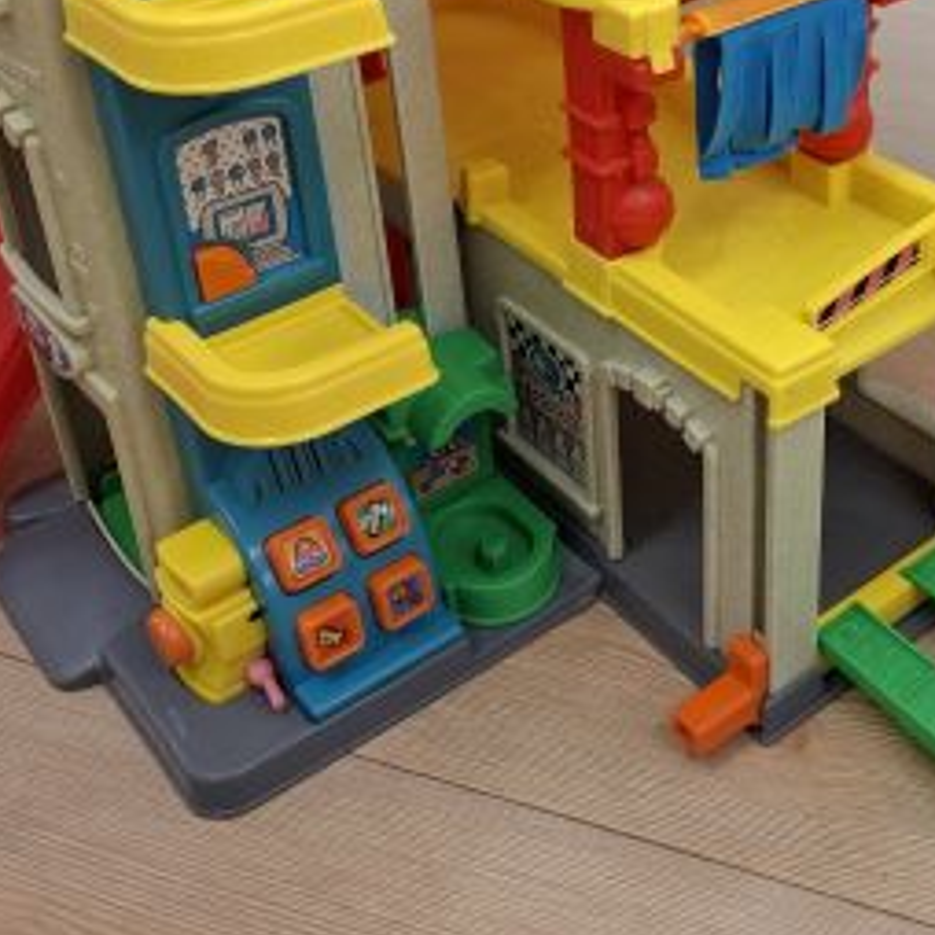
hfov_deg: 34.4
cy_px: 129
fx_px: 1467
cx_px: 725
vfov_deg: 33.8
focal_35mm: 48
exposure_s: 1/100
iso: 200
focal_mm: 5.54
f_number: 1.8
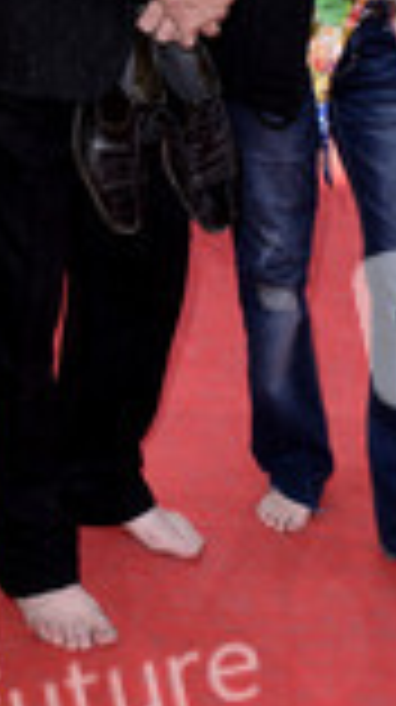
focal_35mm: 96
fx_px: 1797
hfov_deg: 12.6
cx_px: 176
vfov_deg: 21.8
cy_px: 76
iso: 160
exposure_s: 1/160
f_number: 6.3
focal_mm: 24
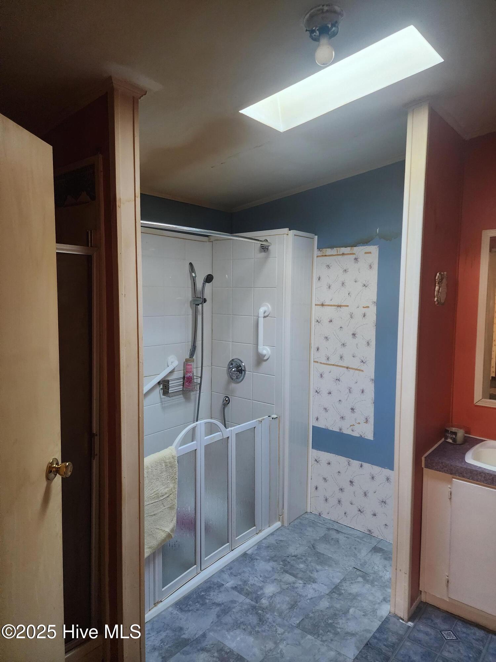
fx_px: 439
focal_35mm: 23
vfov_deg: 73.9
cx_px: 248
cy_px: 331
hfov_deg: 58.9
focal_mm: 6.4
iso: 800
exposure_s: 1/60
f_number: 1.8
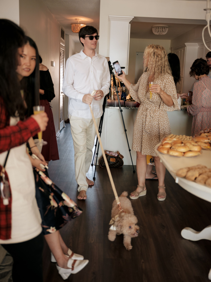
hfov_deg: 36.0
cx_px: 106
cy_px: 141
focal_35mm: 40
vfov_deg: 46.8
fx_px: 325
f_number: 3.5
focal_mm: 50
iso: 800
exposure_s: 1/125
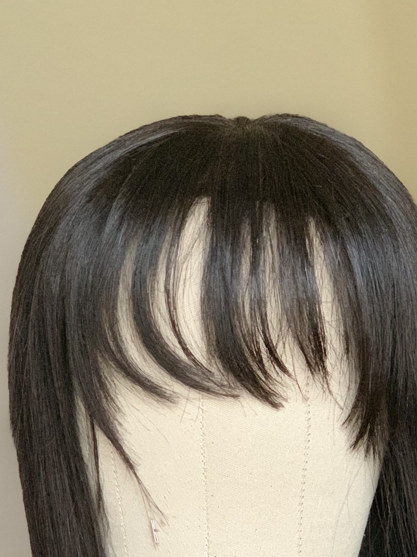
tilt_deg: -11.7
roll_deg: +12.5
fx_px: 1607
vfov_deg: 19.2
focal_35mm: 100
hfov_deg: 14.8
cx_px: 205
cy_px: 523
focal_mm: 6
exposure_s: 1/41
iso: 400
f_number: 2.4
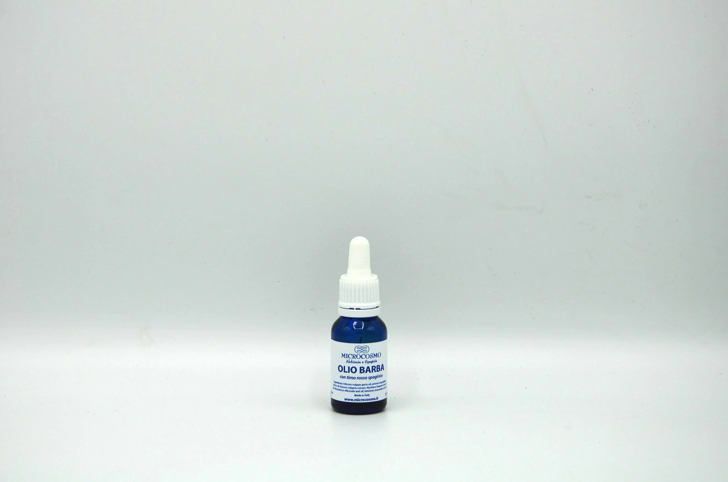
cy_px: 241
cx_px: 364
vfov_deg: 14.6
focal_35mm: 93
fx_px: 1877
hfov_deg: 22.0
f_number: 8
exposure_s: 1/500
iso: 125
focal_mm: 62
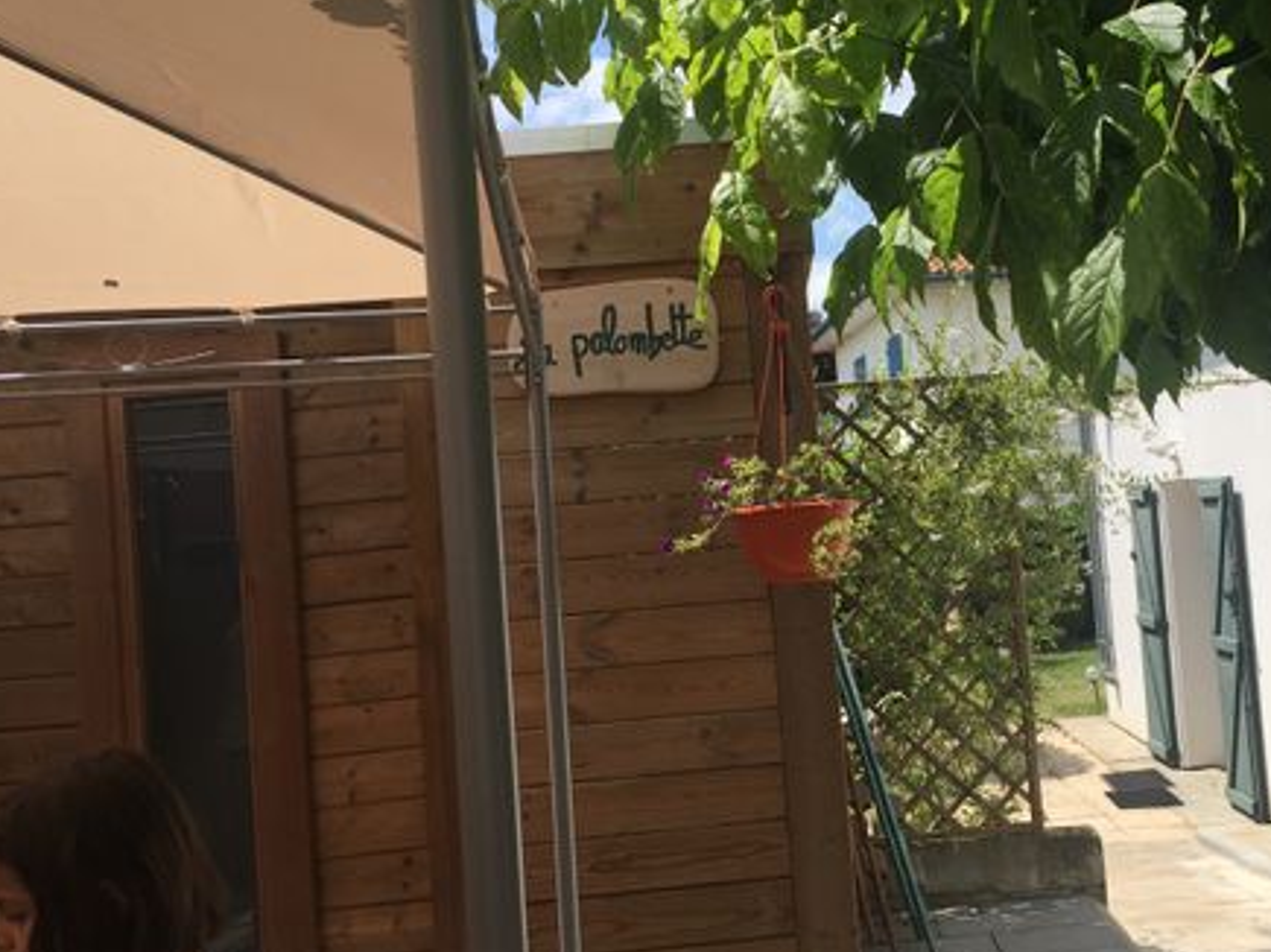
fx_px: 1468
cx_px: 812
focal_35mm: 40
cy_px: 461
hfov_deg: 46.3
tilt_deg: +2.0
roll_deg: +1.5
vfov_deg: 35.9
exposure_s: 1/2083
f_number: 2.2
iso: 32
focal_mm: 4.15
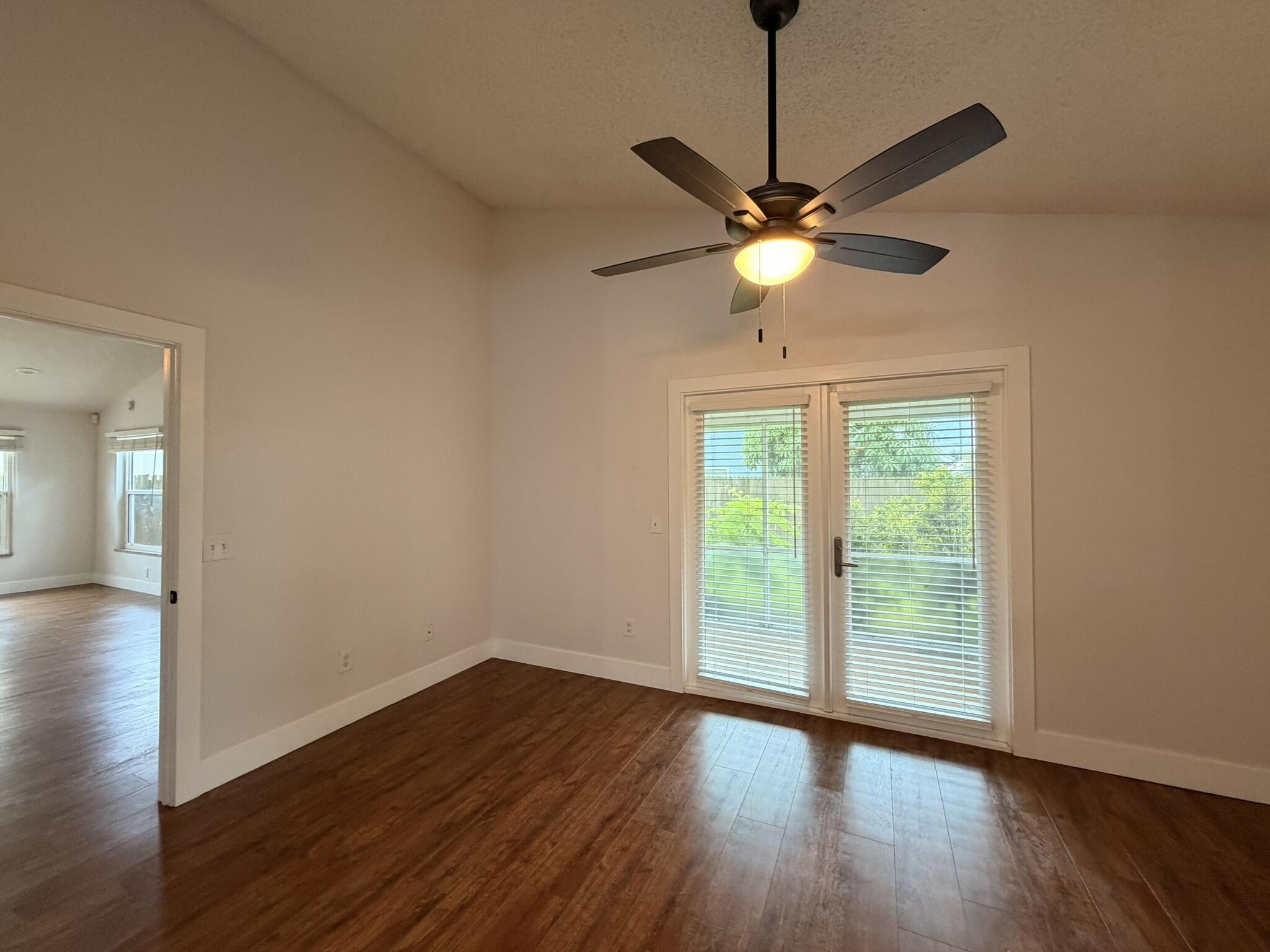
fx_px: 514
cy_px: 476
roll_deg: +0.4
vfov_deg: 85.7
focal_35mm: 14
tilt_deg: +1.2
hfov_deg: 102.1
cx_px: 635
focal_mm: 2.22
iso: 250
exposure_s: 1/60
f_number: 2.2
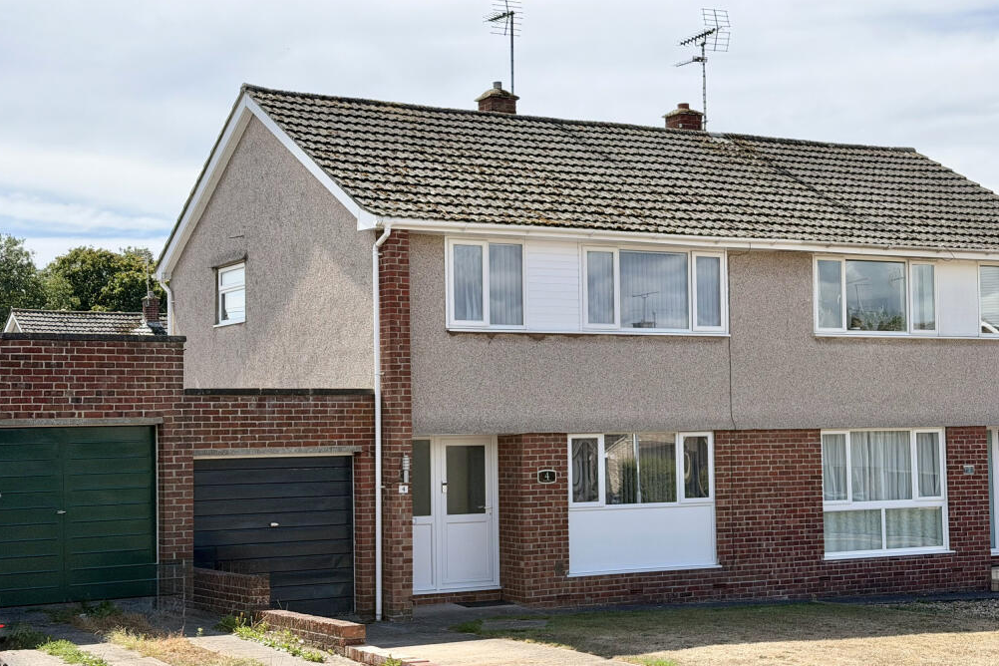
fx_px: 1415
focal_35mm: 51
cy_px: 363
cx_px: 505
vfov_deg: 26.5
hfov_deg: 38.9
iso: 64
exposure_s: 1/5587
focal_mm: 6.76
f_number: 1.78
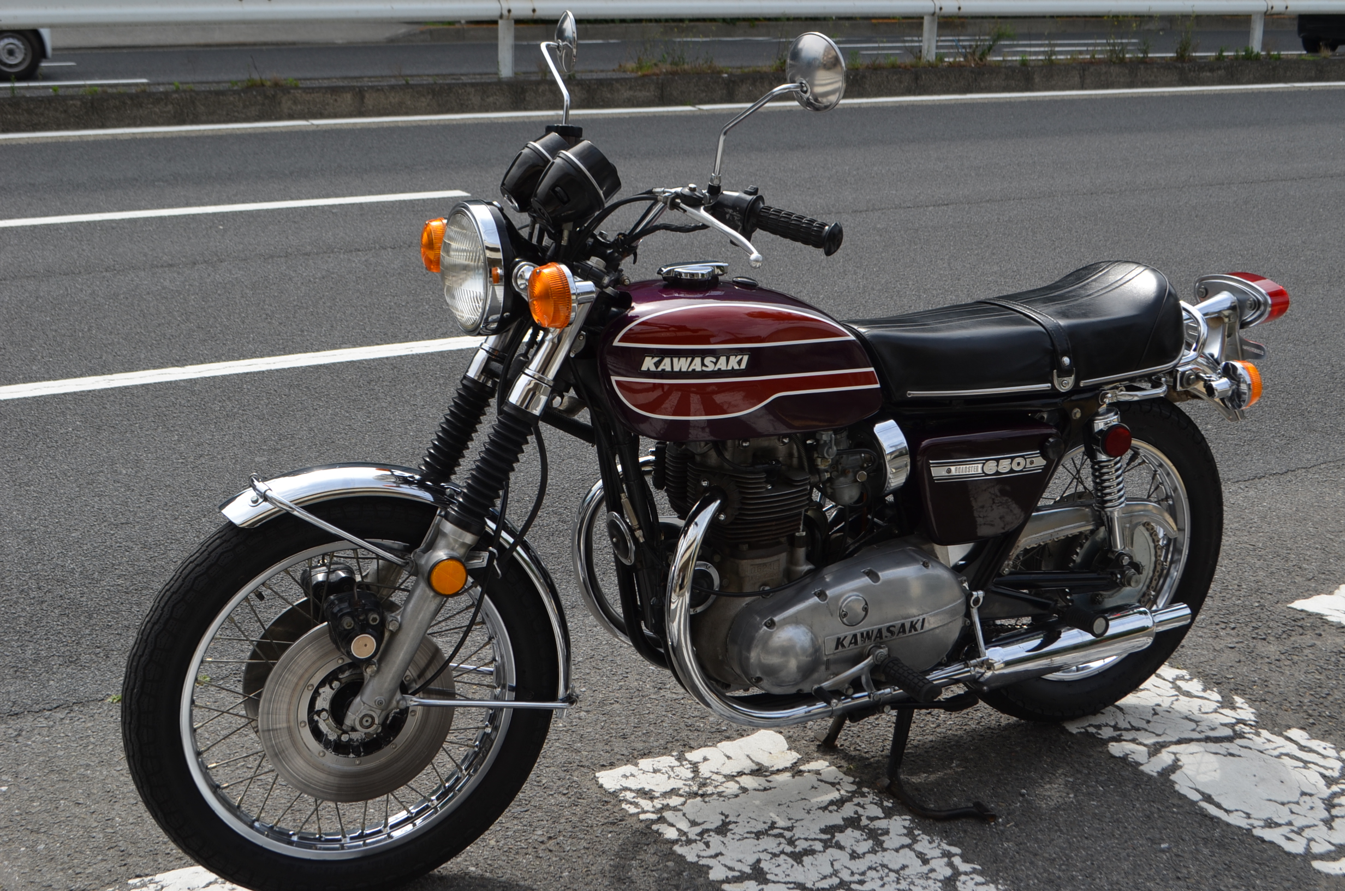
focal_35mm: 48
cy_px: 446
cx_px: 672
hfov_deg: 41.2
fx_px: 1790
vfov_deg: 28.0
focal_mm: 32
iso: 140
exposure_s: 1/250
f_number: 8
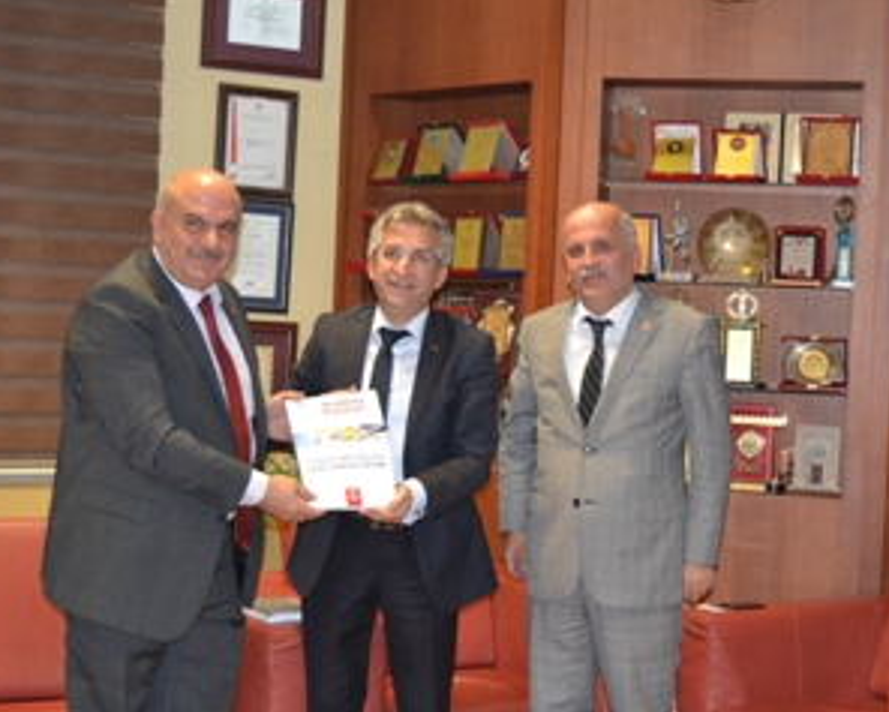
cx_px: 490
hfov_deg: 29.5
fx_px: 1684
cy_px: 395
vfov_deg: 23.8
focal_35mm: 64
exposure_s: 1/60
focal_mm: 30
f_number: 4.2
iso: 3200
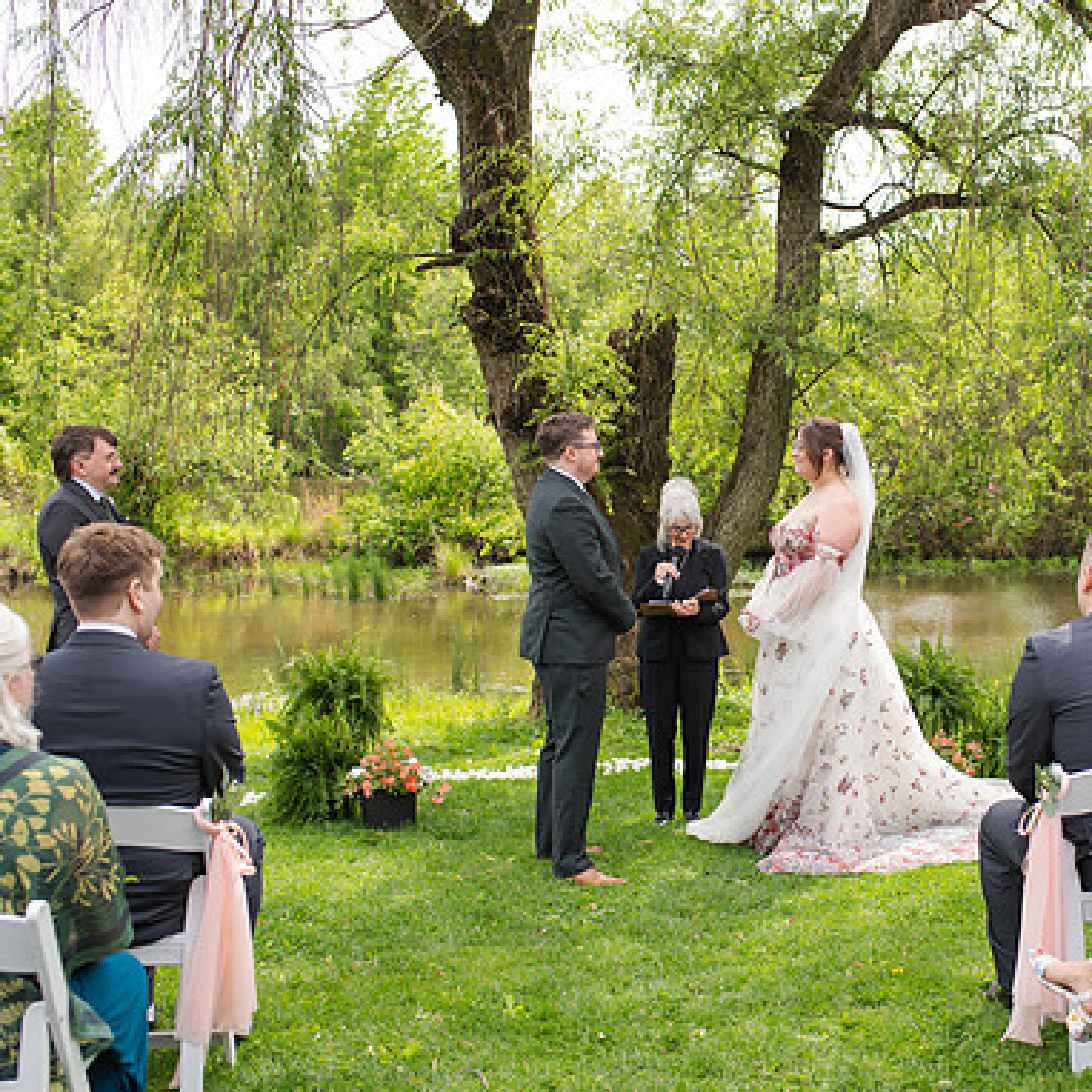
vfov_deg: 35.4
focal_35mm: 48
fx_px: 1713
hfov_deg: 34.9
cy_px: 543
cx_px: 764
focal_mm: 35
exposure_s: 1/400
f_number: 3.5
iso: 100
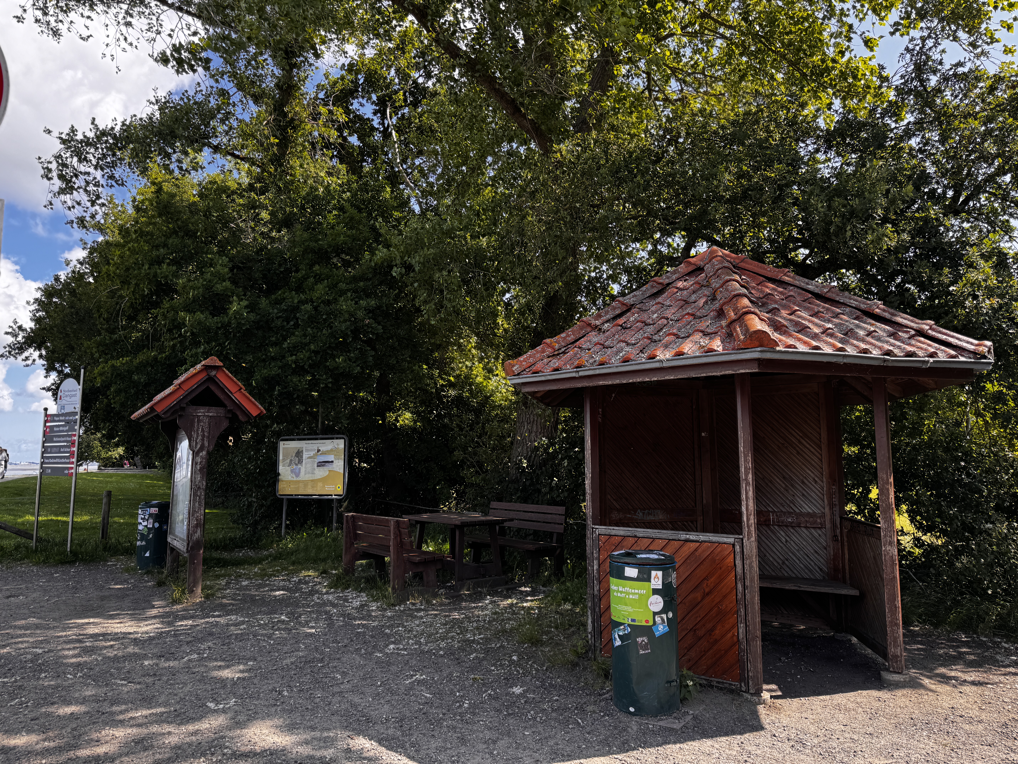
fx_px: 706
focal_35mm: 24
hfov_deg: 71.6
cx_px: 509
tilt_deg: +6.7
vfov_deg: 56.8
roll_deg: +0.8
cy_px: 382
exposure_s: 1/567
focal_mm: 6.76
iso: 80
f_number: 1.78
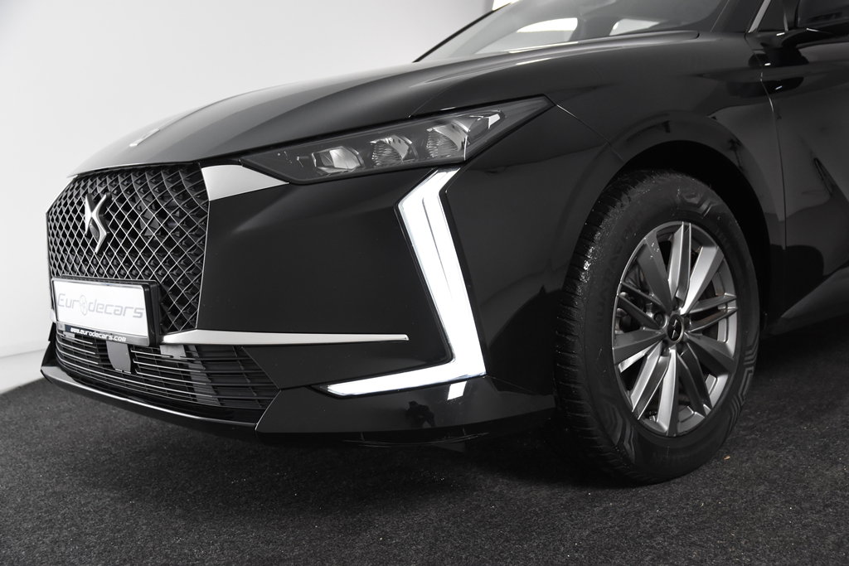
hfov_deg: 46.4
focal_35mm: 42
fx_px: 991
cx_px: 424
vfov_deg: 31.9
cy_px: 283
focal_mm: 28
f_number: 4.5
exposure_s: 1/80
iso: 1600
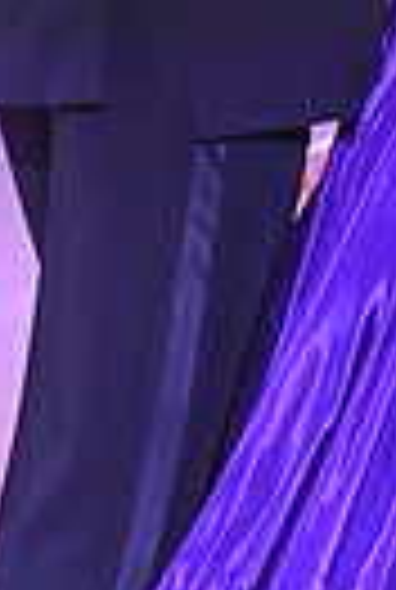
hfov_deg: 2.3
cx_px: 340
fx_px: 9798
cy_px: -108
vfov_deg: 3.4
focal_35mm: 597
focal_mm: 135
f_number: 8
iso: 5000
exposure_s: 1/320
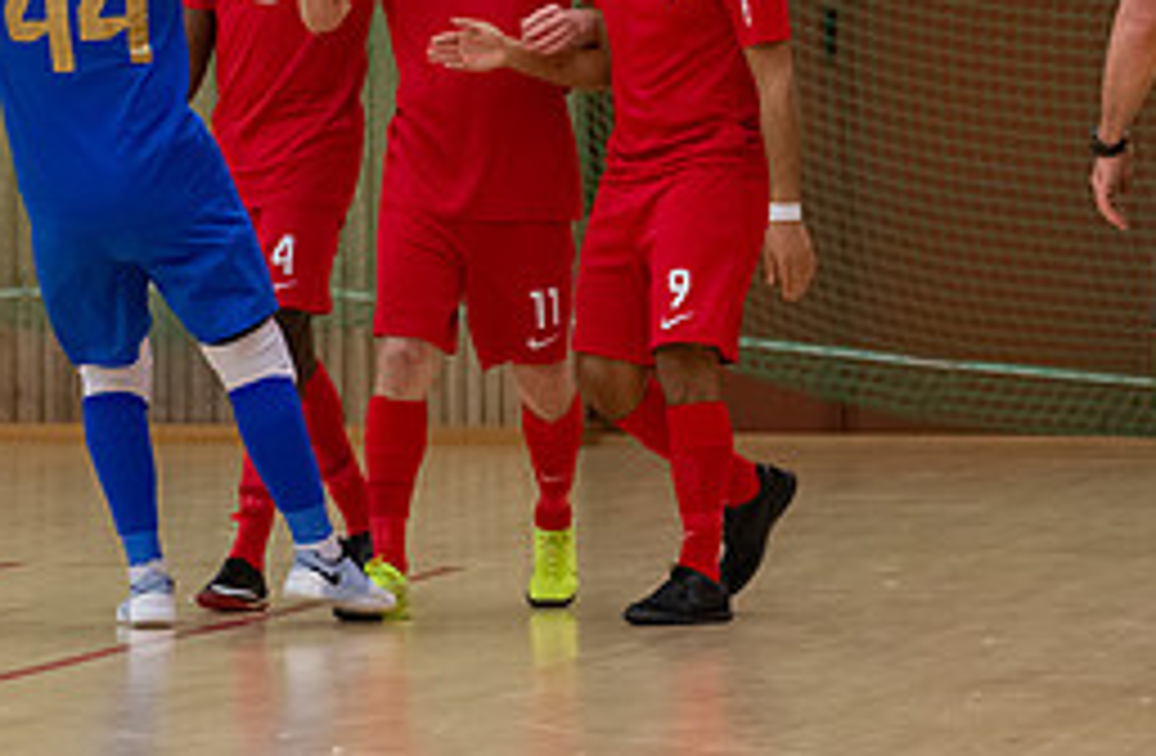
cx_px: 388
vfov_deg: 3.5
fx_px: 12352
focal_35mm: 387
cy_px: 52
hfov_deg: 5.4
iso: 4500
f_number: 4.8
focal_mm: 145
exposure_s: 1/640
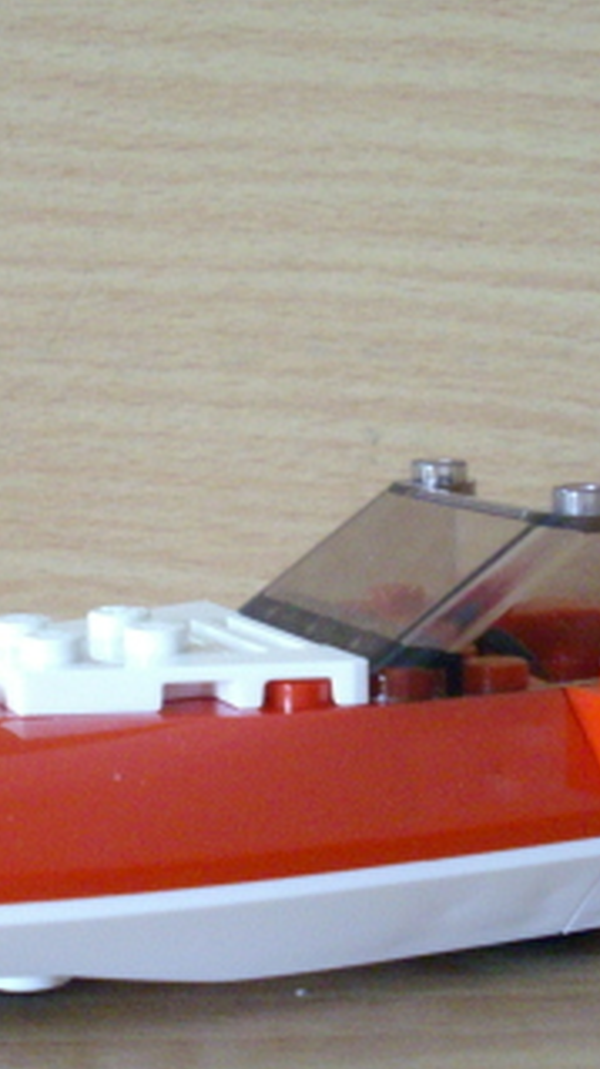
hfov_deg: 14.9
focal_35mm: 81
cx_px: 379
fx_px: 2295
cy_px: 503
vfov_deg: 26.2
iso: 400
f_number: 2.8
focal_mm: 6.2
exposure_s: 1/13
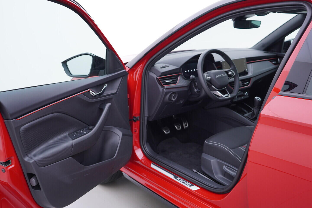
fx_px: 312
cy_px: 104
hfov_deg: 53.1
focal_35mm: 36
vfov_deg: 36.9
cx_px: 156
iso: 125
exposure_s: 1/50
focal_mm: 24
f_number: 3.2
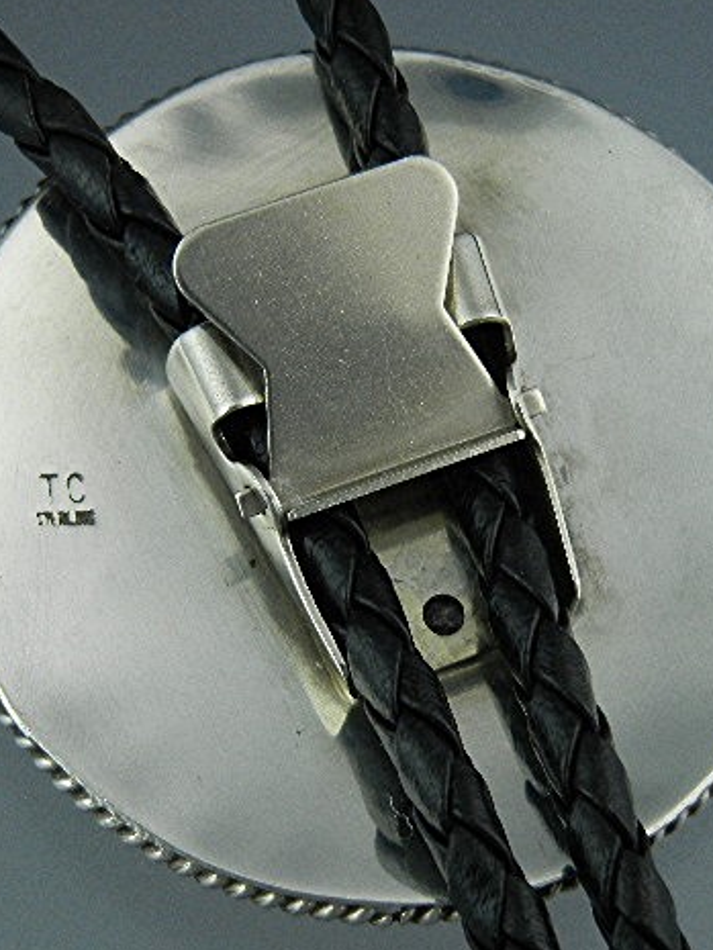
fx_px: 2910
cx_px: 315
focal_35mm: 106
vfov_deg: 18.5
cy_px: 472
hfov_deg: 14.0
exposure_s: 1/39.7
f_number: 4.3
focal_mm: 13.9
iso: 400
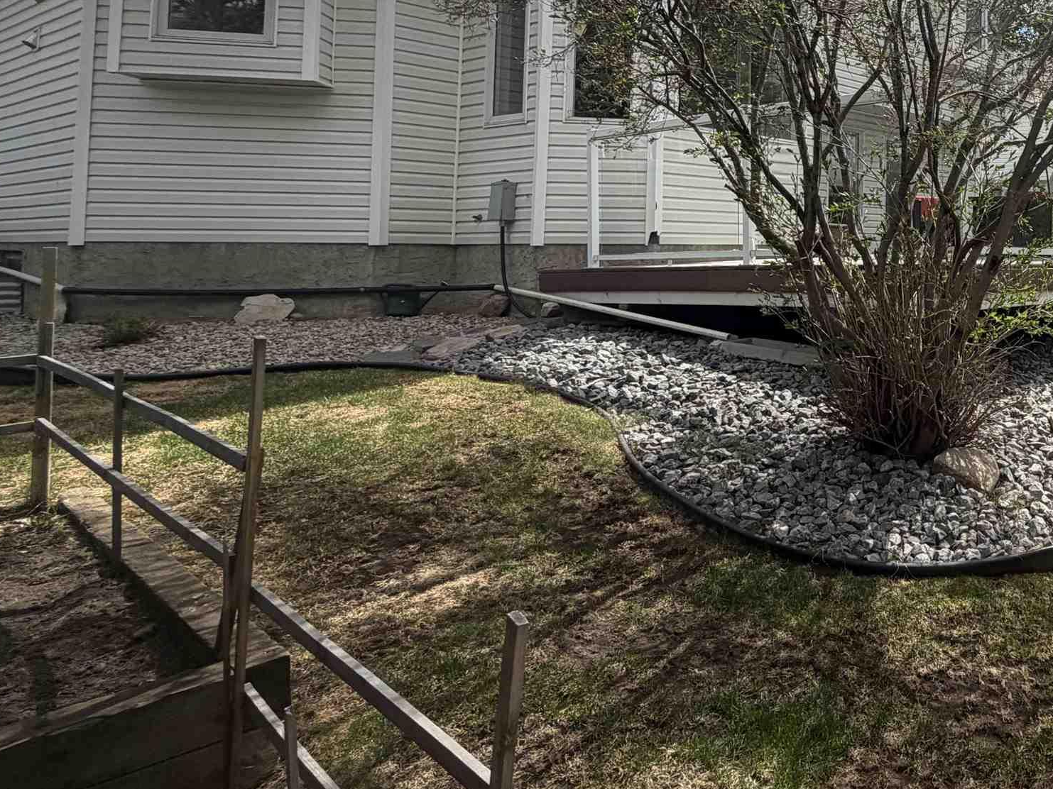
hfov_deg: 50.3
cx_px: 1047
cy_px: 204
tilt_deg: +2.4
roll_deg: +0.0
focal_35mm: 29
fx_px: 882
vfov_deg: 46.6
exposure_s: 1/841
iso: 32
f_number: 2.2
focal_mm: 2.22
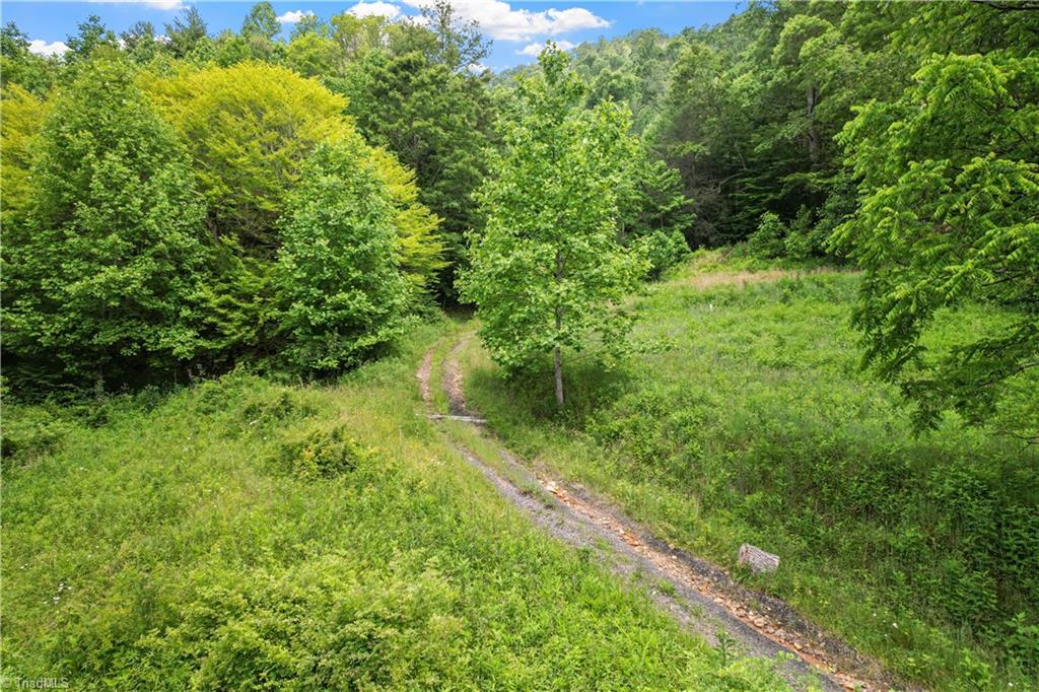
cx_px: 520
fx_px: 635
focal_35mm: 22
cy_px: 346
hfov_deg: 78.6
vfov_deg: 57.2
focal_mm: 8.38
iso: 390
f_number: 2.8
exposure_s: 1/30
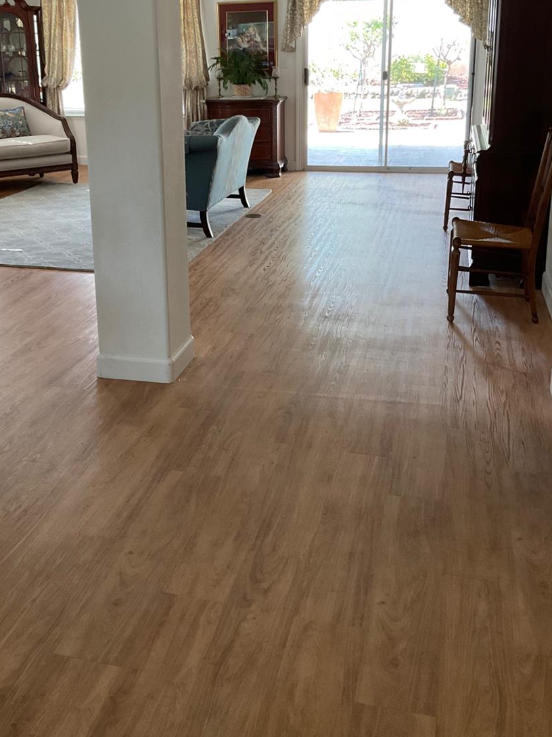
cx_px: 215
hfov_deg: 35.8
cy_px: 264
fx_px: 850
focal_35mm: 40
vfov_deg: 46.3
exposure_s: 1/60
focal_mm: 3
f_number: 1.8
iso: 64
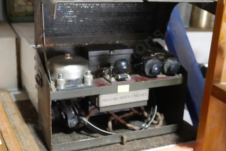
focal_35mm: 51
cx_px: 114
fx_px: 320
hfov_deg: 38.9
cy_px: 69
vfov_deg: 26.5
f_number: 5.2
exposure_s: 1/60
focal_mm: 24
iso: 2000
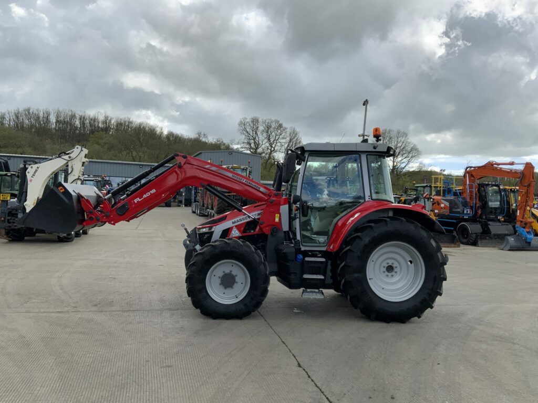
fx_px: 451
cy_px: 202
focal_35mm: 29
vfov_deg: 48.2
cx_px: 269
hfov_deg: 61.7
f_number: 1.8
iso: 16
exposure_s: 1/1279
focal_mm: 3
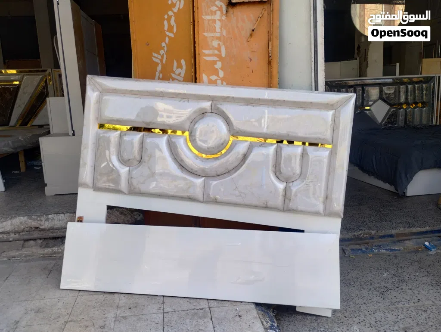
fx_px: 357
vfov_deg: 49.9
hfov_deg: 63.4
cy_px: 166
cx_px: 220
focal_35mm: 28
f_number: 1.8
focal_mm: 4.27
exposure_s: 1/174
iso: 100
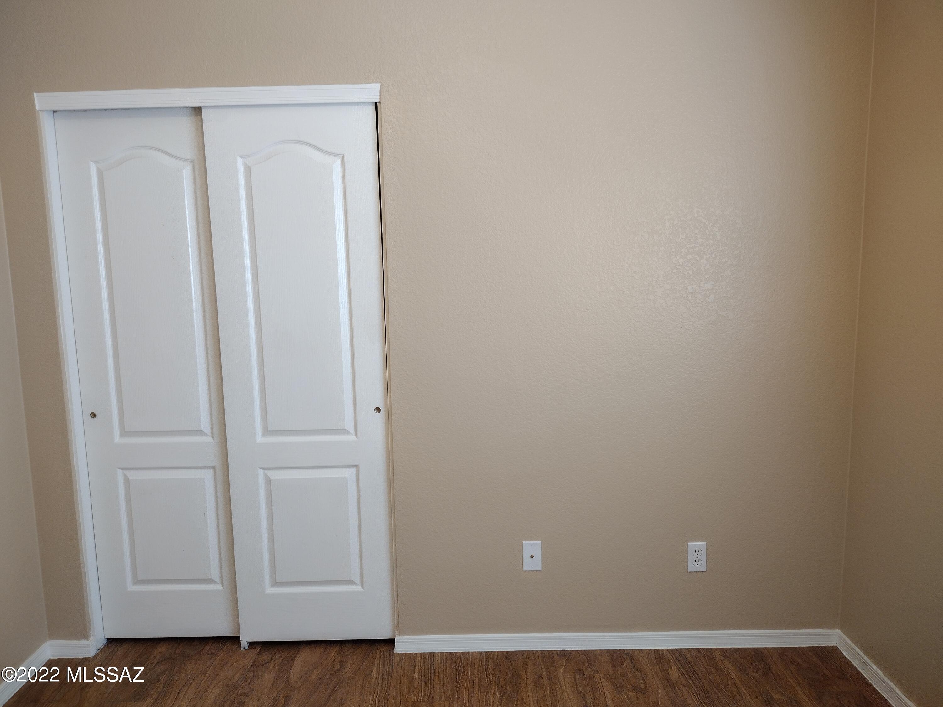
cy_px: 354
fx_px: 736
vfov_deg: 51.4
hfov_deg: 65.3
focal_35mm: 27
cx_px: 472
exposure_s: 1/60
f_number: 1.7
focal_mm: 4.71
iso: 218
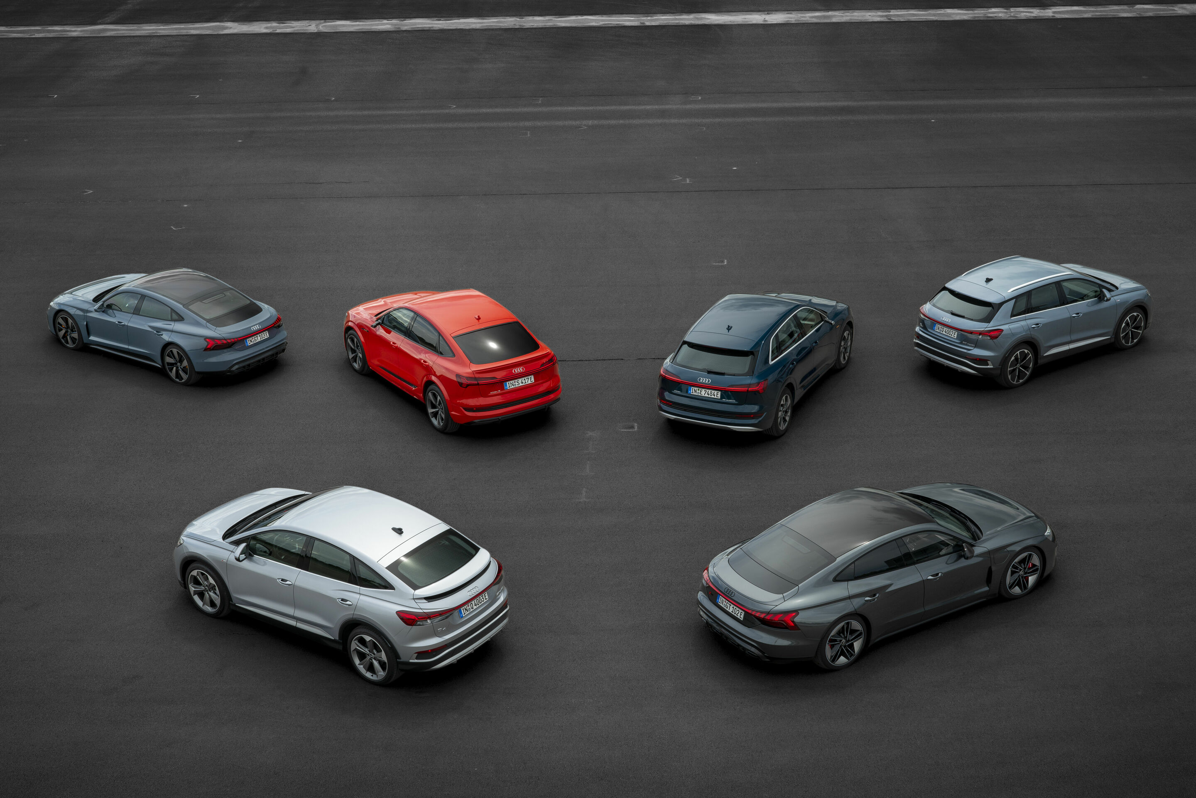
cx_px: 598
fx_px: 1661
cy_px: 399
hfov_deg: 39.6
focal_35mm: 50
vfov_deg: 27.0
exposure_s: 1/40
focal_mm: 50
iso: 100
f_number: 11
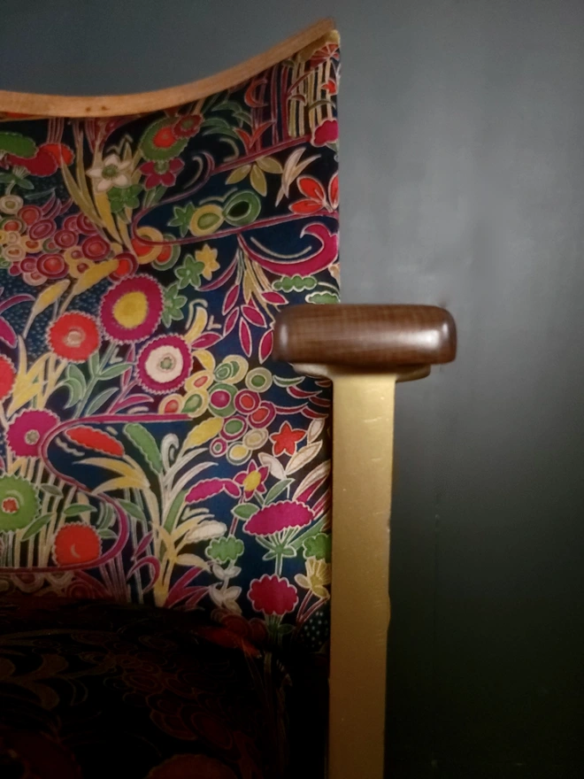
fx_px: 540
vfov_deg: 71.6
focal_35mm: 24
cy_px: 390
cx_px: 292
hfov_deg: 56.8
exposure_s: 1/20
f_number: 1.8
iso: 500
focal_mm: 6.7
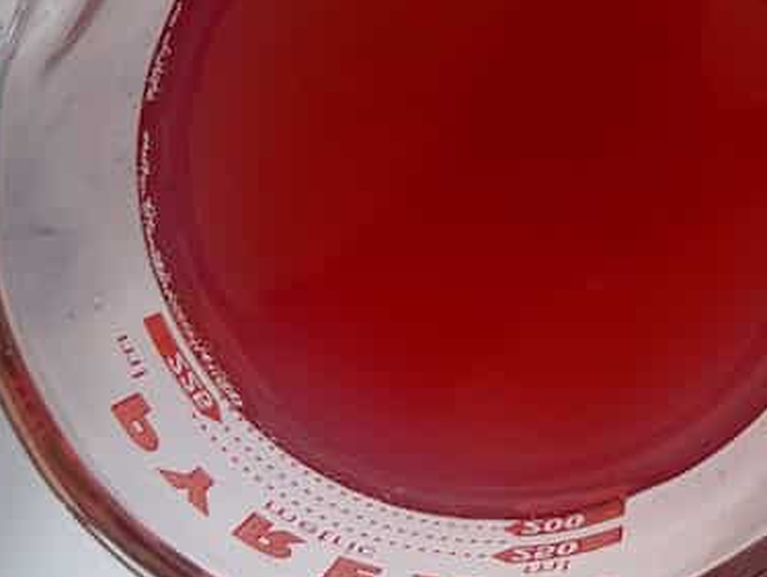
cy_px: -166
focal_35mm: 154
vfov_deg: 9.5
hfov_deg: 12.4
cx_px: 1046
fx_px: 3414
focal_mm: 6.8
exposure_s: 1/60
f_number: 1.8
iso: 50
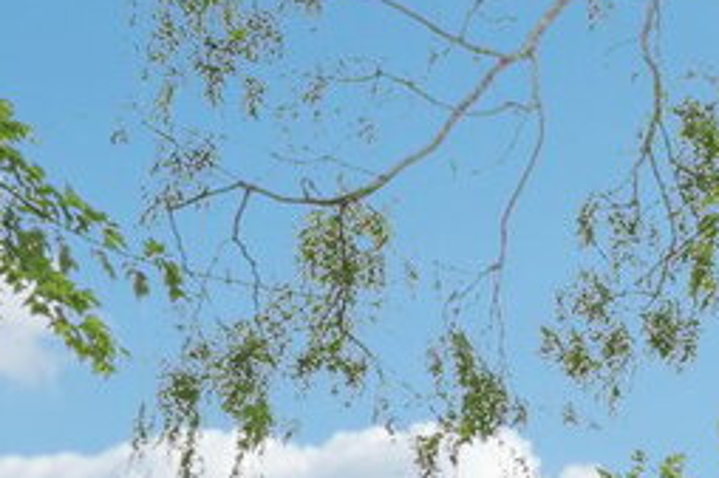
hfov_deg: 13.4
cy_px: 1242
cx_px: 1814
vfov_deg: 10.8
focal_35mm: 102
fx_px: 2036
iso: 800
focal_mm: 16
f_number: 7.1
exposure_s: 1/1000
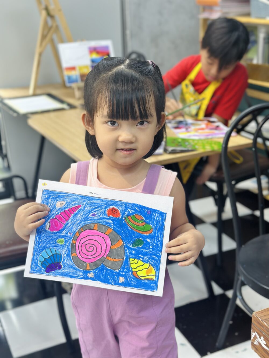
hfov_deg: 30.3
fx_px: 497
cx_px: 134
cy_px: 179
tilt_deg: -20.8
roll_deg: +1.7
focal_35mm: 48
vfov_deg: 39.7
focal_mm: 6.86
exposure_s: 1/137
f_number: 1.78
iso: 80
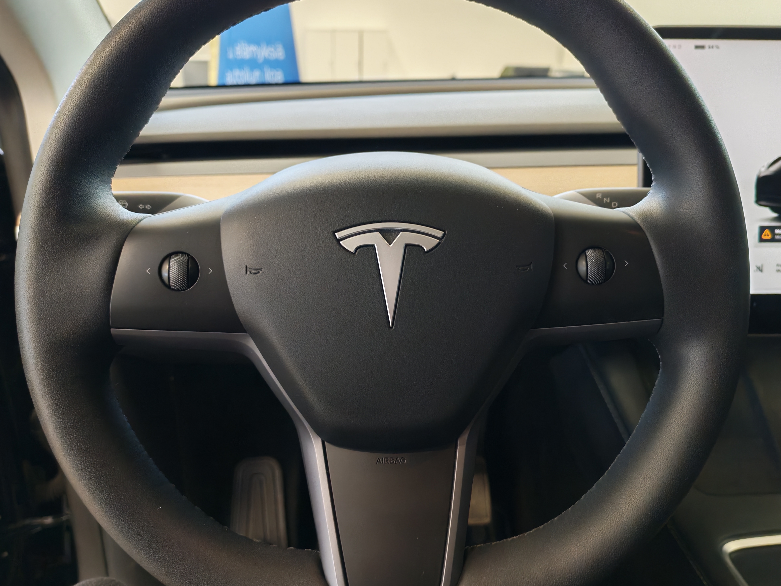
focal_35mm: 30
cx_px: 390
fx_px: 677
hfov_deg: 60.0
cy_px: 293
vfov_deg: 46.8
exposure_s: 1/100
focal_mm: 6.12
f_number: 1.9
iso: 1000
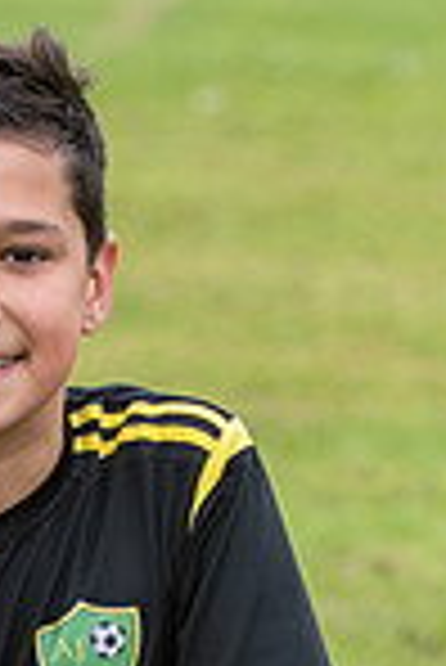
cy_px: 963
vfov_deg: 3.9
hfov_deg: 2.6
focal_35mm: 528
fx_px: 9788
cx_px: 32
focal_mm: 116
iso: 500
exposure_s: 1/400
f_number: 5
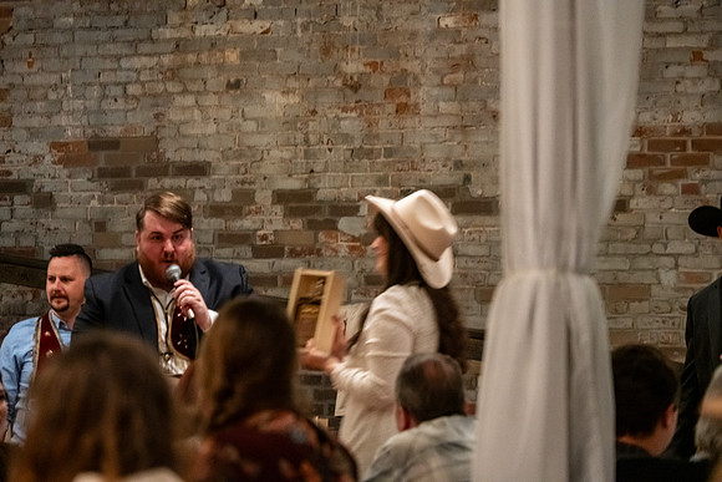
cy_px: 241
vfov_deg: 6.9
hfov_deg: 10.3
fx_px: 4012
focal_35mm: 200
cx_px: 361
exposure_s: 1/40
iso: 6400
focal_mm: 200
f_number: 6.3
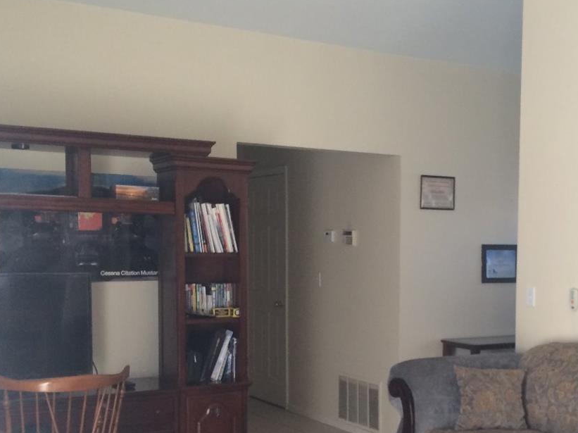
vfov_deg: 27.2
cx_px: 423
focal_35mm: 53
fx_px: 885
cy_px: 312
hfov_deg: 35.5
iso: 40
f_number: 2.2
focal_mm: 4.15
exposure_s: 1/30
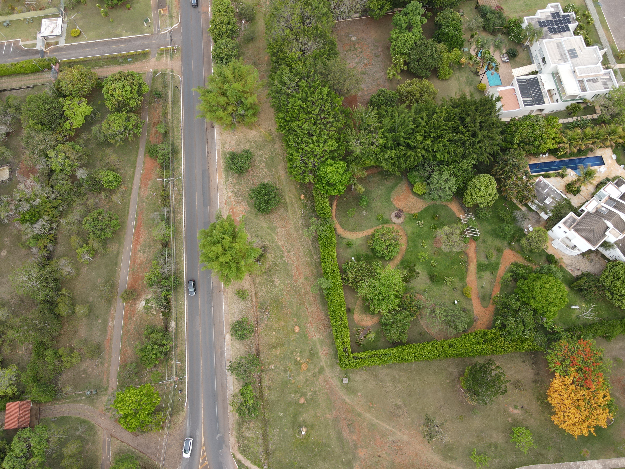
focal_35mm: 24
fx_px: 433
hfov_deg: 71.6
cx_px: 312
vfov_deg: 56.8
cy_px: 234
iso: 100
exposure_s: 1/80
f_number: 2.8
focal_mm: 4.5
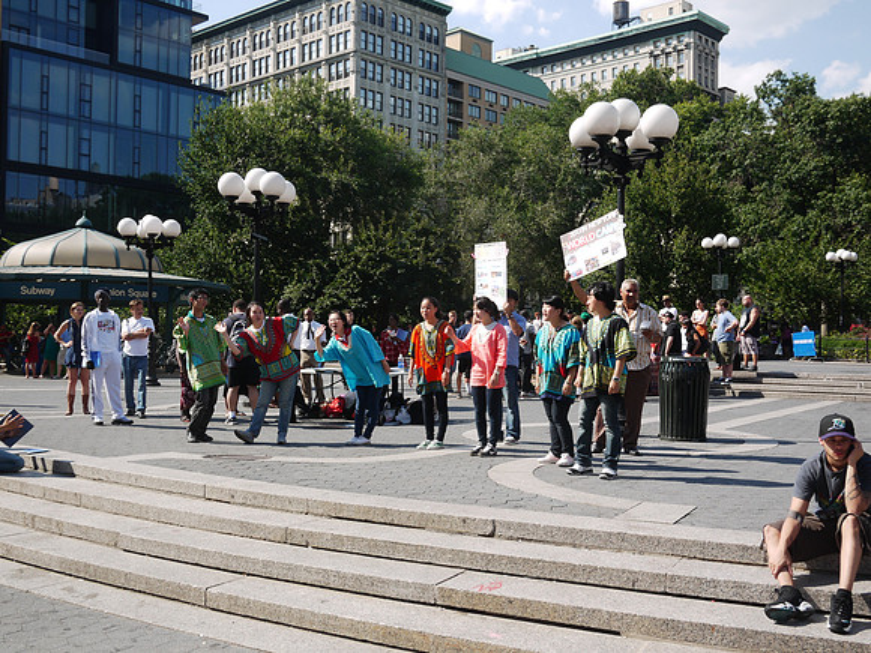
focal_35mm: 40
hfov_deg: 46.8
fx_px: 1006
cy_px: 326
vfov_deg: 36.0
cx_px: 436
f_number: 10
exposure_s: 1/125
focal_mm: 20
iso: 100
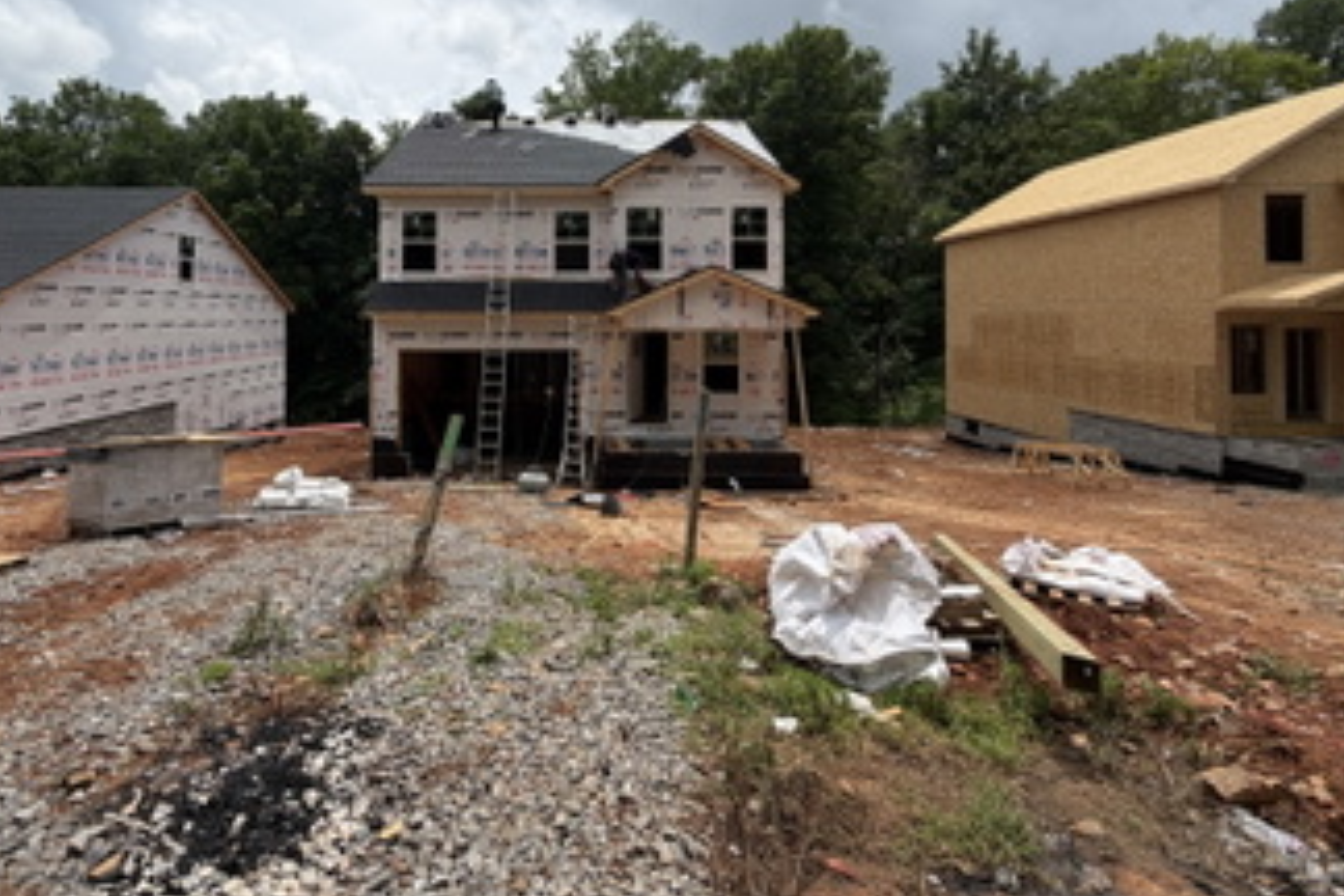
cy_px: 307
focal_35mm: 18
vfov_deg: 65.8
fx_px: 672
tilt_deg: +1.1
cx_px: 577
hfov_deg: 89.4
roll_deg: -1.3
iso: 20
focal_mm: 2.22
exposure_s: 1/1235
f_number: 2.2
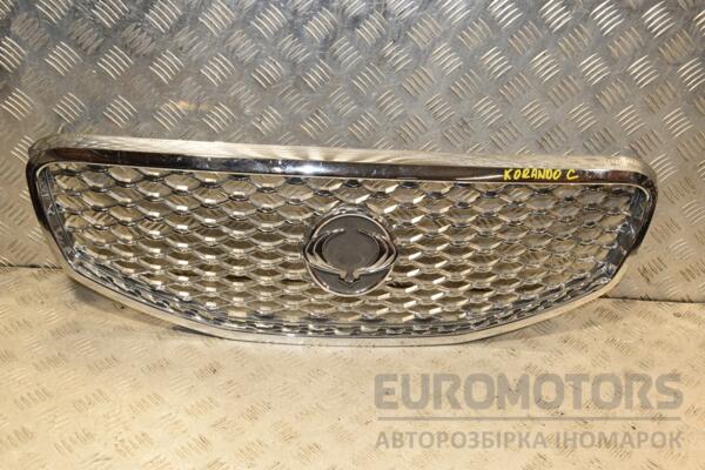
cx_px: 352
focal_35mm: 39
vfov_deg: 34.2
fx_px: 764
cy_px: 235
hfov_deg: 49.6
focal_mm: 26
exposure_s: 1/200
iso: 800
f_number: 8
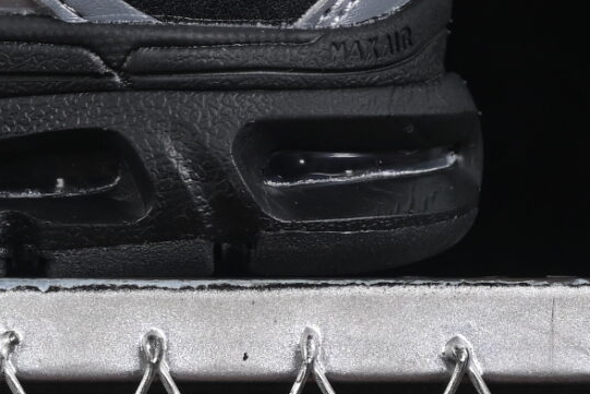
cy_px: -300
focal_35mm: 355
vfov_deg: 3.8
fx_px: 5819
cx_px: -382
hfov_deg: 5.7
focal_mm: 50
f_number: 6.3
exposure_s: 1/60
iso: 160
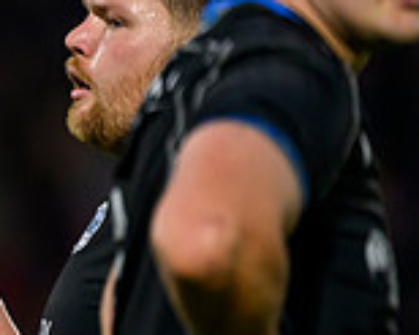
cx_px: -367
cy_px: 189
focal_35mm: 1977
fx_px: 24501
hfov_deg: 1.0
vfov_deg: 0.8
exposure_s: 1/1250
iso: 5000
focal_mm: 560
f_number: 4
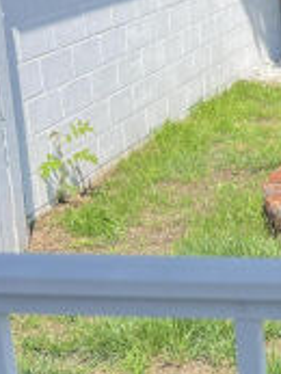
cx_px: 495
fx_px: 1081
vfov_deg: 19.6
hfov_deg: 13.4
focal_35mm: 100
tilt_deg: -17.3
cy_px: 198
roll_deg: +0.6
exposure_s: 1/1252
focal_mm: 5.7
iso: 50
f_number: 1.5
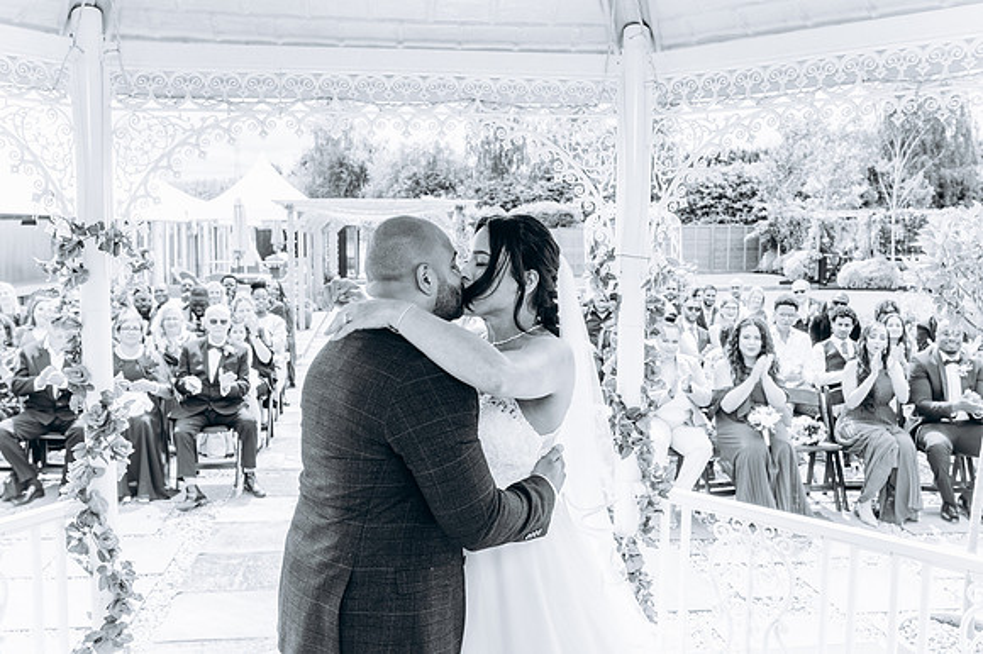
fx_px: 955
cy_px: 327
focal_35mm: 35
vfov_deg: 37.8
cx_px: 492
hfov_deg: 54.5
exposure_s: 1/125
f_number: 8
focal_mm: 35
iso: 160
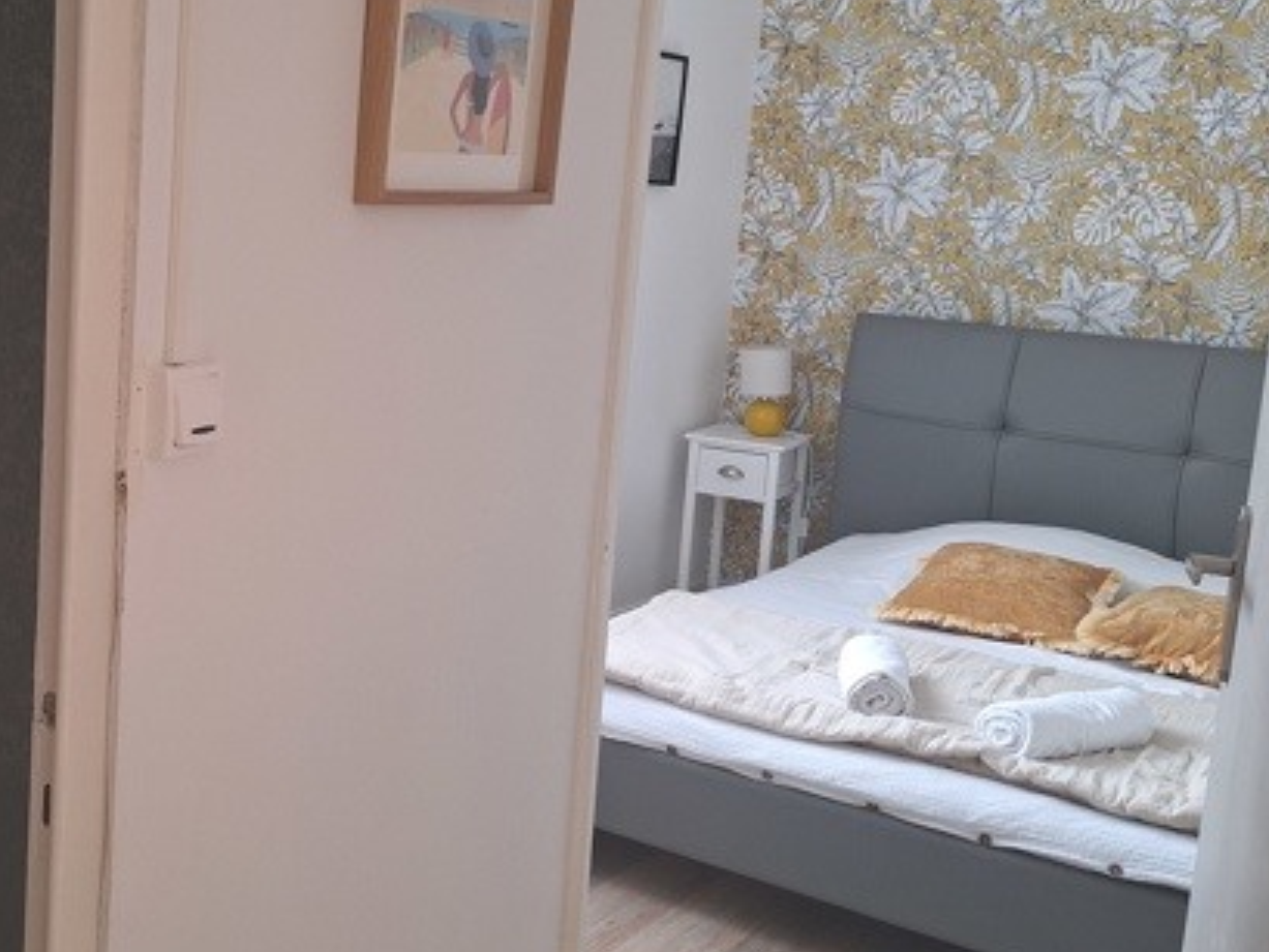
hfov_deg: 39.6
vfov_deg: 32.1
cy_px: 381
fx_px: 1650
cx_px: 180
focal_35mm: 45
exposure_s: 1/33
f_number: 1.8
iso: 250
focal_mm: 5.54
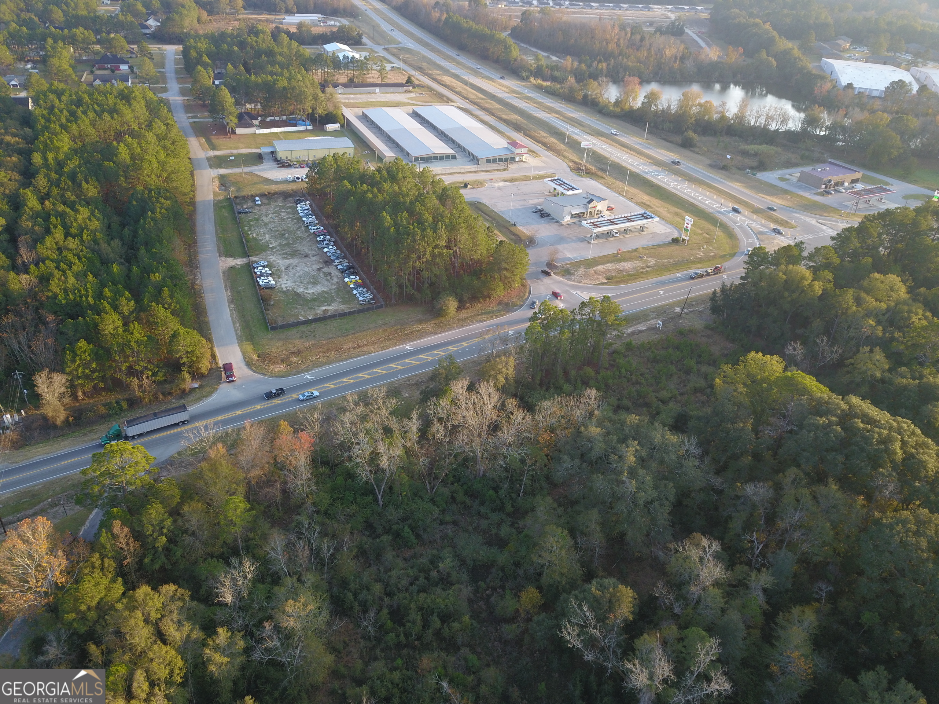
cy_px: 352
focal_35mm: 26
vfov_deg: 53.1
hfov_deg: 67.3
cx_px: 470
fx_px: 705
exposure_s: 1/116
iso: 100
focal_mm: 4.73
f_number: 2.2
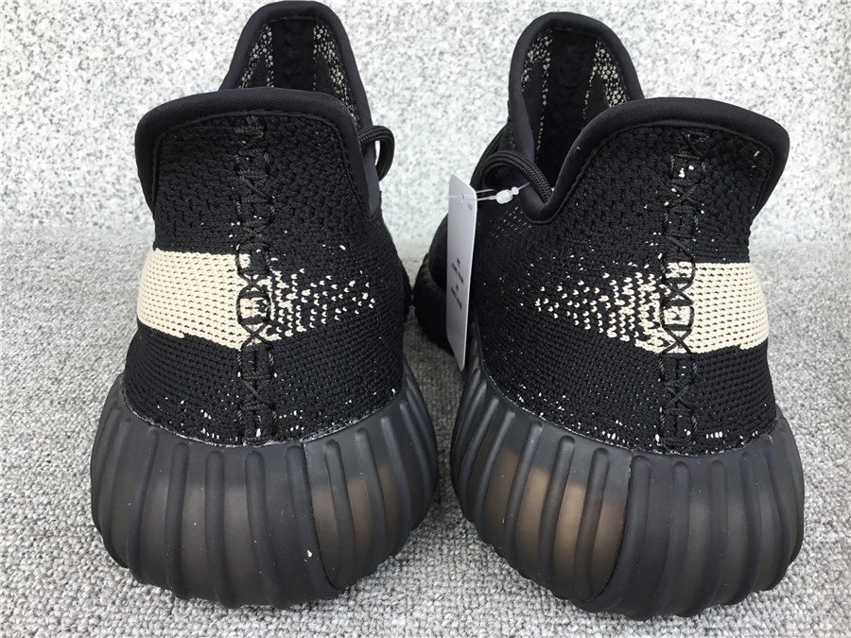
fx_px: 762
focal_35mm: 31
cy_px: 319
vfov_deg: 45.4
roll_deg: -0.8
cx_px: 426
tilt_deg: -23.2
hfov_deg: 58.4
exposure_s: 1/134
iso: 25
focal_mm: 3.3
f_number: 2.4
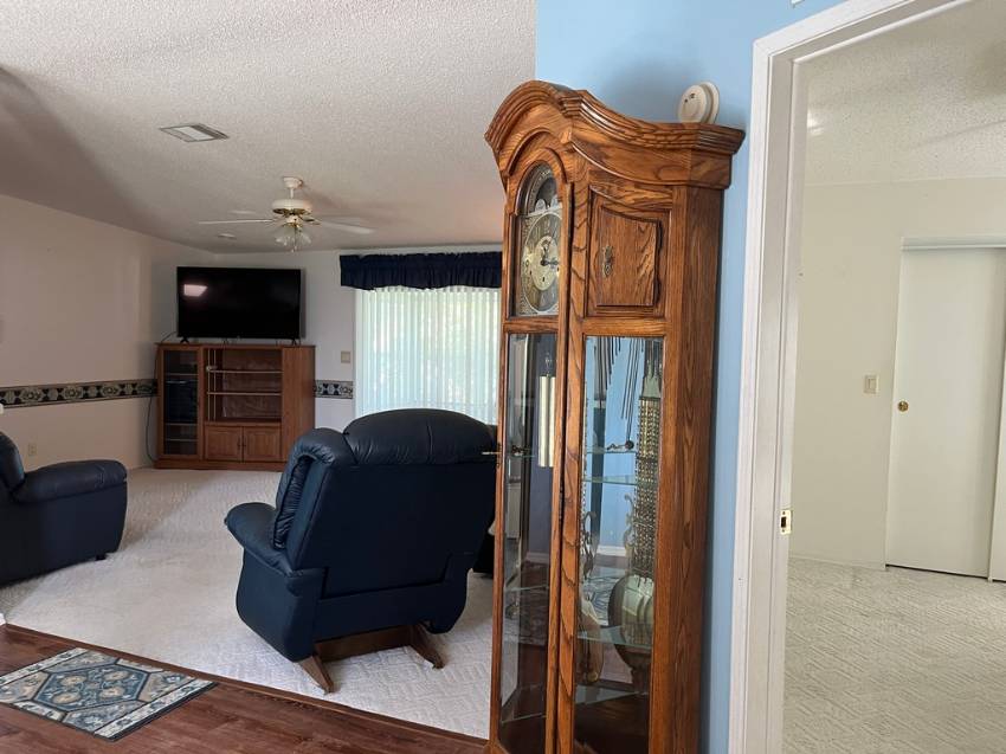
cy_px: 377
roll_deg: -0.4
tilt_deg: -4.3
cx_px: 503
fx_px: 755
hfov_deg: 67.3
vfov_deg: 53.0
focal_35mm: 26
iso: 160
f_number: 1.6
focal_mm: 5.1
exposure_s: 1/60
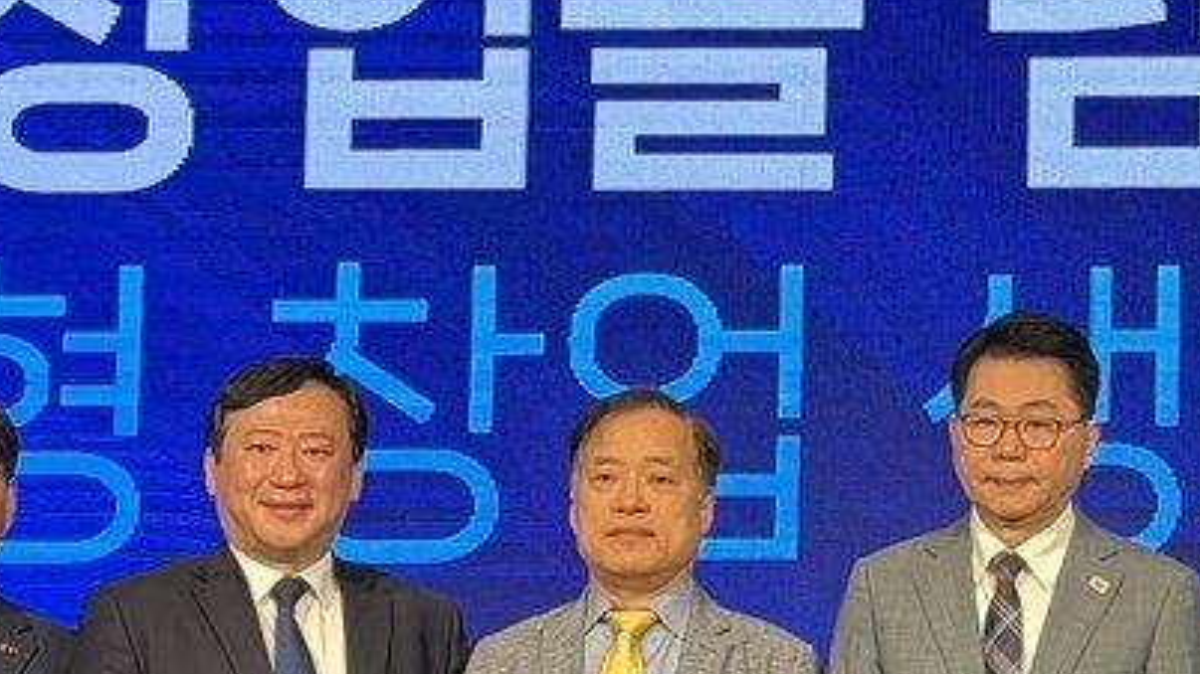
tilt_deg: +6.1
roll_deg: -0.4
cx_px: 1567
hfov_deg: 11.5
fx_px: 5790
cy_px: 188
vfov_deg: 6.7
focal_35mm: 182
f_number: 1.78
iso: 80
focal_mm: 6.76
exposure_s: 1/60
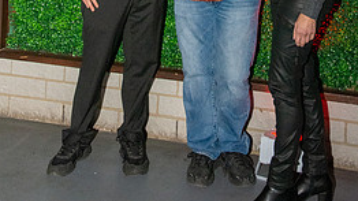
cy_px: -105
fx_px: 768
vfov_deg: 13.9
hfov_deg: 26.2
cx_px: 201
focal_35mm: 81
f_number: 11
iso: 4000
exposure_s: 1/250
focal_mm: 30
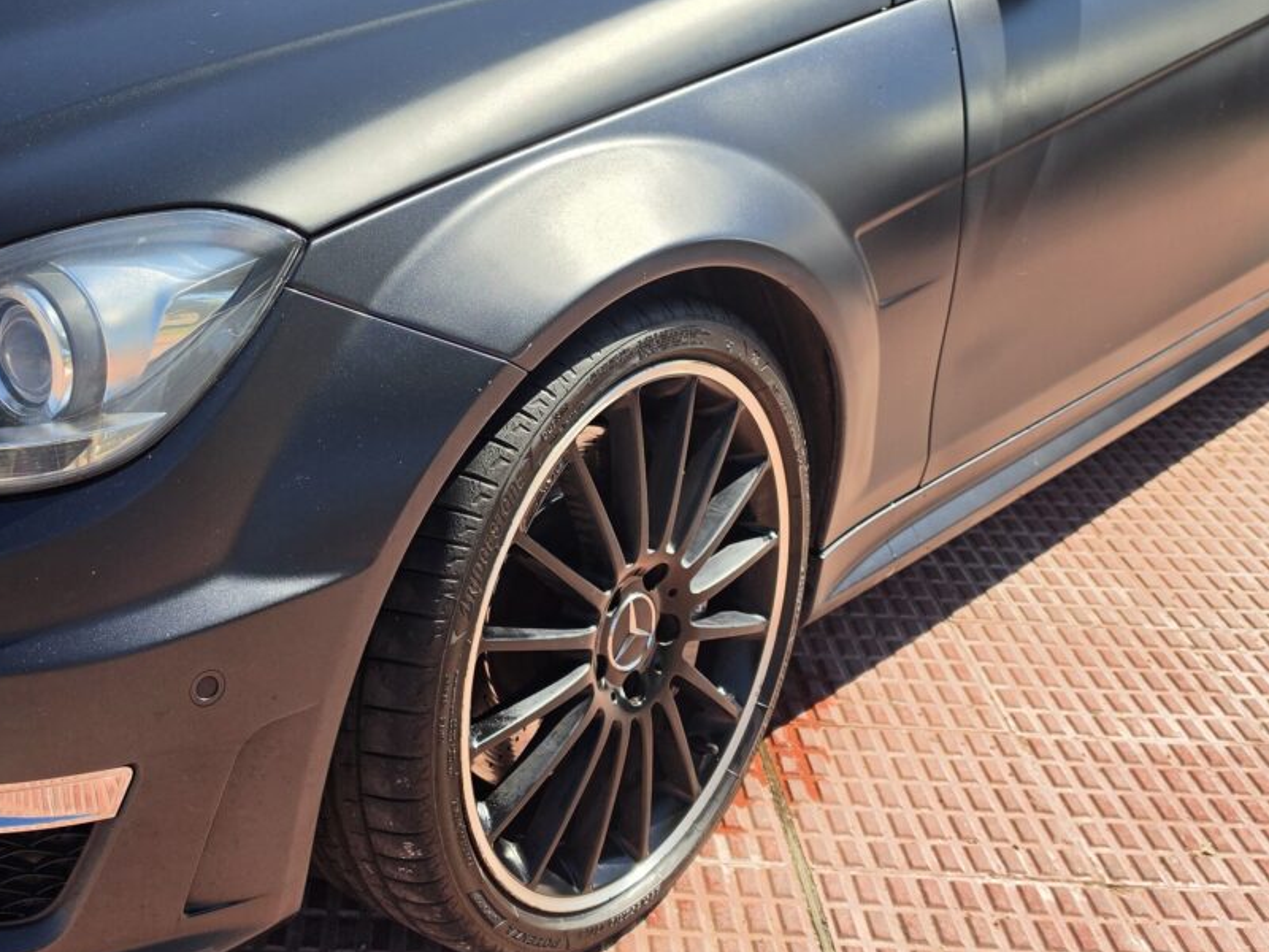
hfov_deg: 40.6
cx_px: 406
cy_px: 311
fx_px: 1686
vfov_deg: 31.3
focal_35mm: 46
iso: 64
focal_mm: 6.5
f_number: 1.4
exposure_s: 1/6806
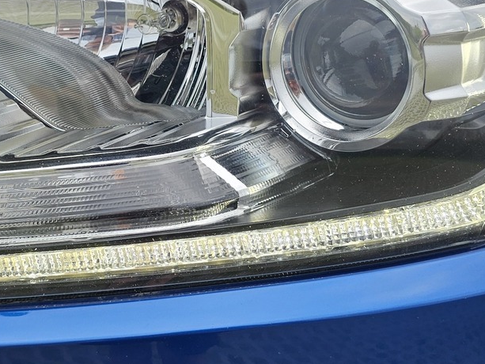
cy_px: 127
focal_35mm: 60
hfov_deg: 31.9
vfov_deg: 24.3
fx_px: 841
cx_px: 153
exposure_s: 1/142
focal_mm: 6.3
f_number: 1.7
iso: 10
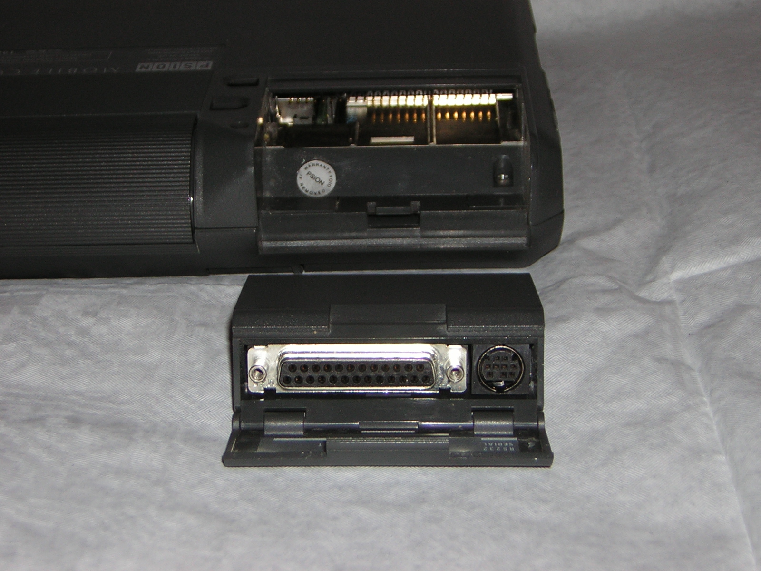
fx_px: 1539
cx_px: 380
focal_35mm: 70
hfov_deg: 27.8
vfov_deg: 21.0
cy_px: 286
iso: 50
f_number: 3.6
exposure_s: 1/60.1
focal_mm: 9.1
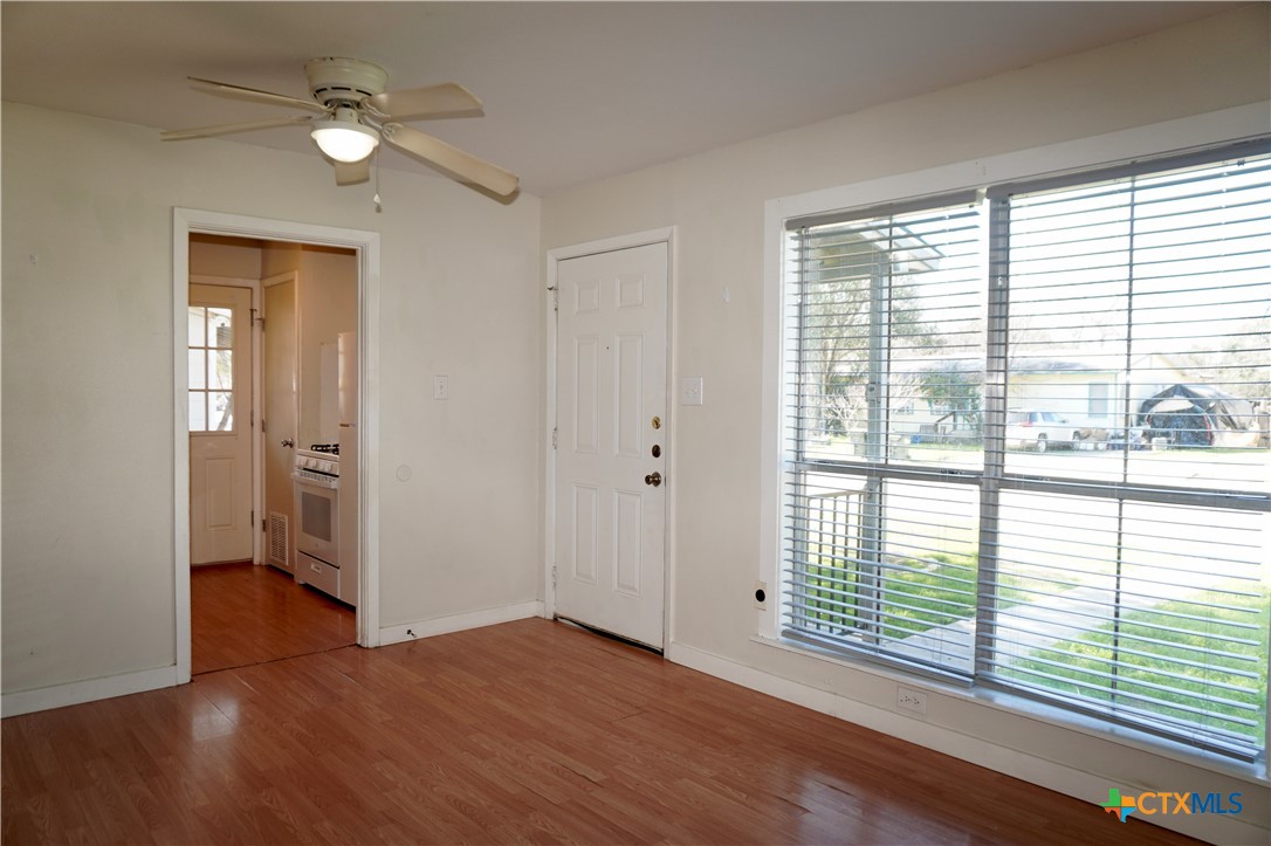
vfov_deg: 53.1
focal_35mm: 24
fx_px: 847
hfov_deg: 73.8
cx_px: 636
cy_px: 423
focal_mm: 16
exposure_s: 1/60
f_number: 4
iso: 200
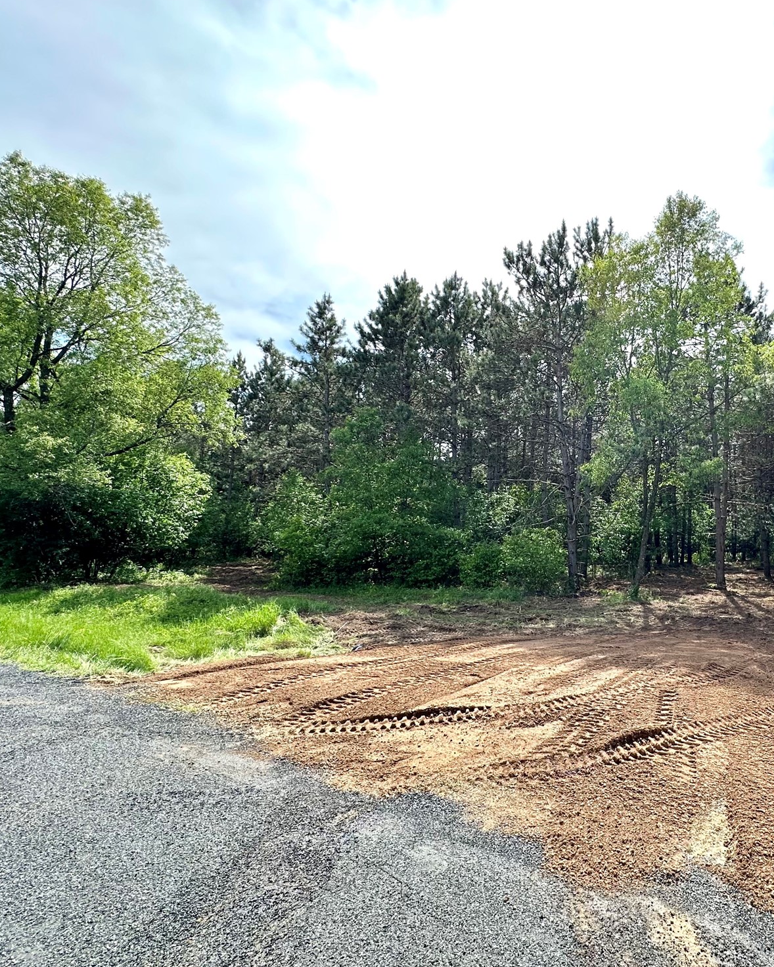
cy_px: 484
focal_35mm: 19
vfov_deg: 83.3
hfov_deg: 65.8
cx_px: 594
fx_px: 544
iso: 40
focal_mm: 2.22
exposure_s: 1/511
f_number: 2.2
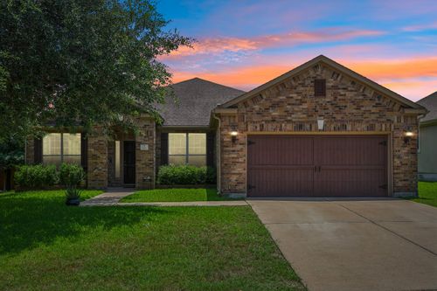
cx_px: 218
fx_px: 400
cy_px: 146
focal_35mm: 33
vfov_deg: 39.9
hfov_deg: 57.2
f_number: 8
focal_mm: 22
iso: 400
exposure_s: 1/1000
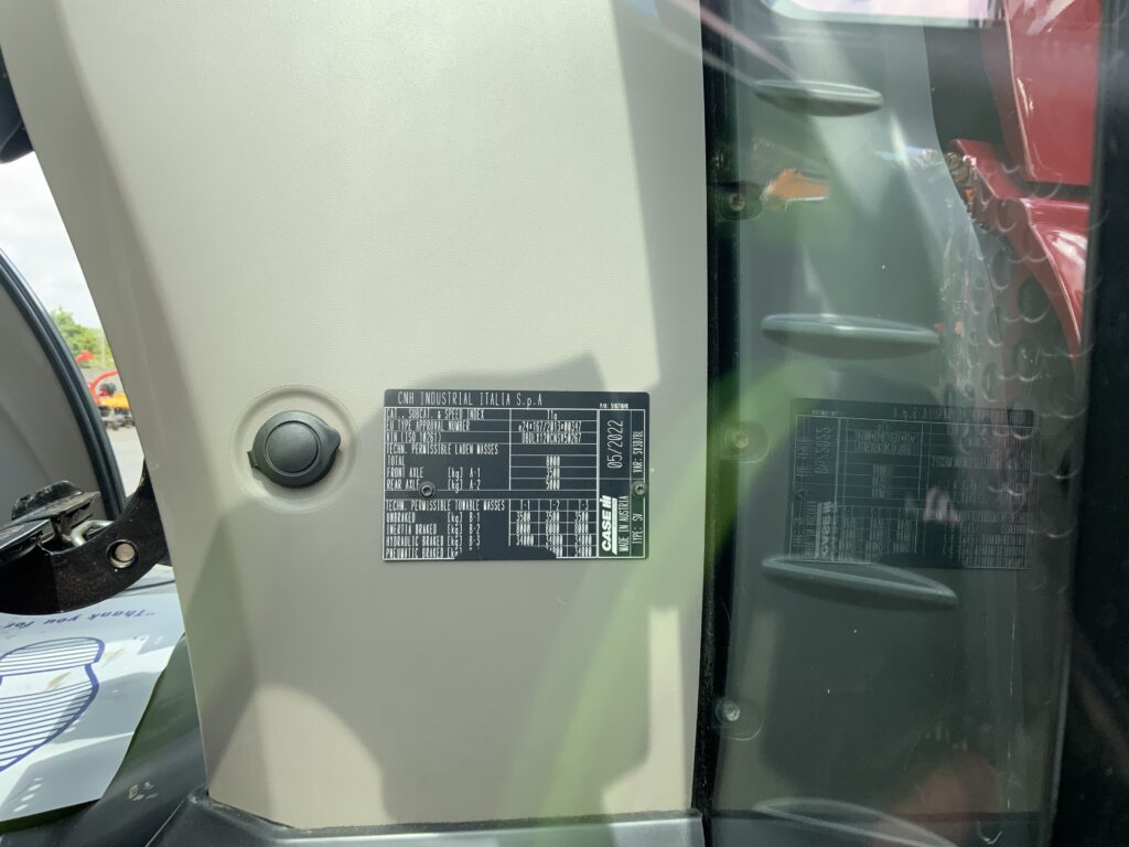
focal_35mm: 29
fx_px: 946
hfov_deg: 61.7
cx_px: 564
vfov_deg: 48.2
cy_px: 424
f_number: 1.8
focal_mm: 3
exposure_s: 1/152
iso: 16
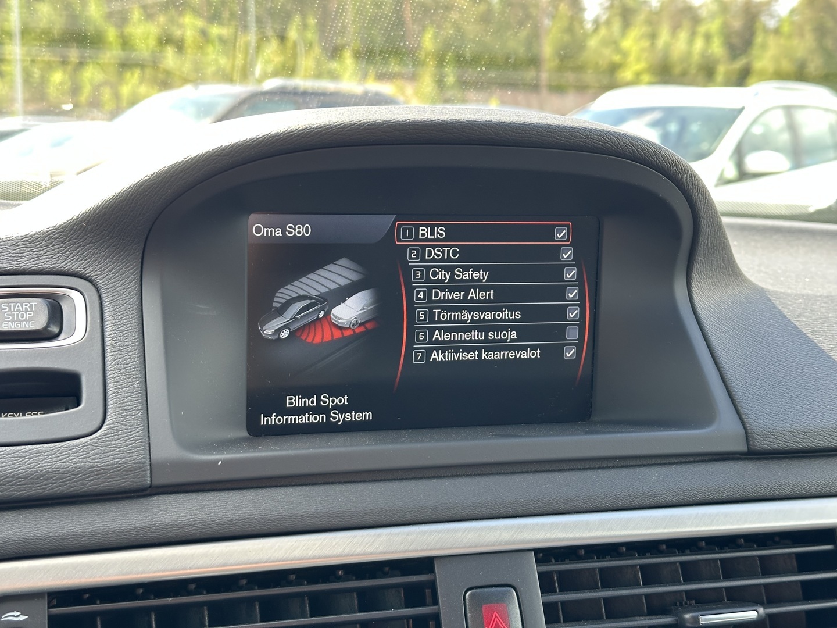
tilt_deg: -7.9
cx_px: 418
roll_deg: -0.3
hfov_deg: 39.7
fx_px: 1161
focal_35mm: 48
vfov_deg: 30.3
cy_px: 314
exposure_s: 1/106
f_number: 1.78
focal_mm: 6.86
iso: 80
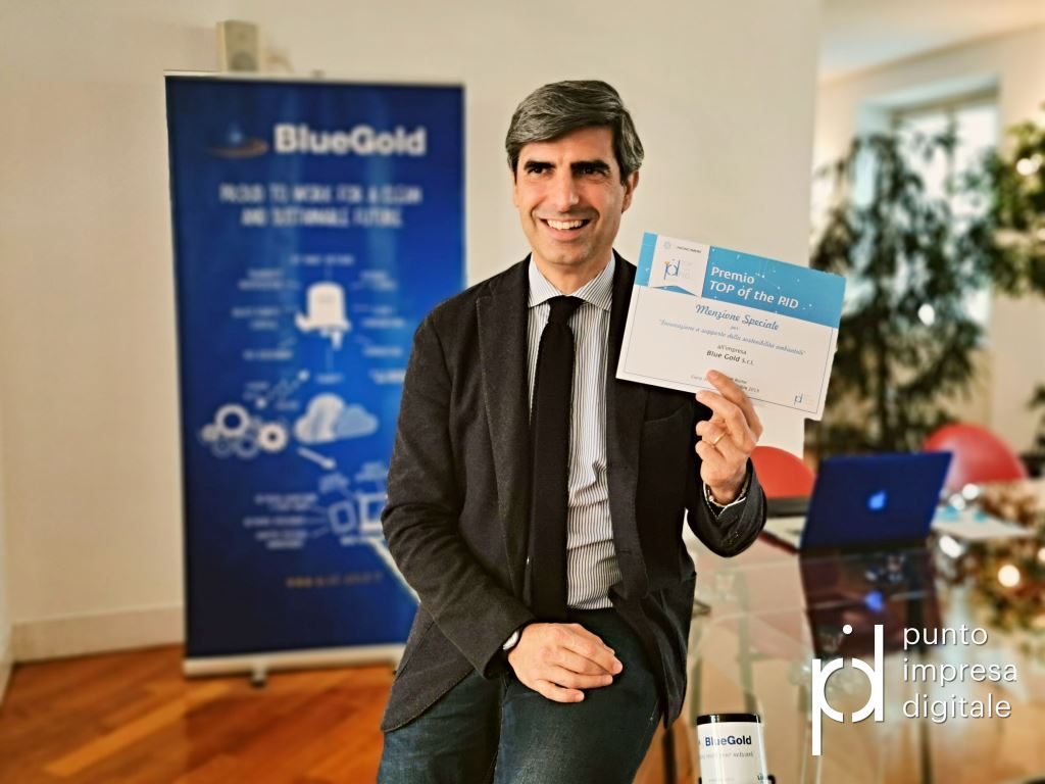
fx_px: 1026
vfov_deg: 41.8
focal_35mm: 34
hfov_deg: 54.0
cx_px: 522
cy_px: 392
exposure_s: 1/50
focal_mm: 5.56
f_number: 1.6
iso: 100
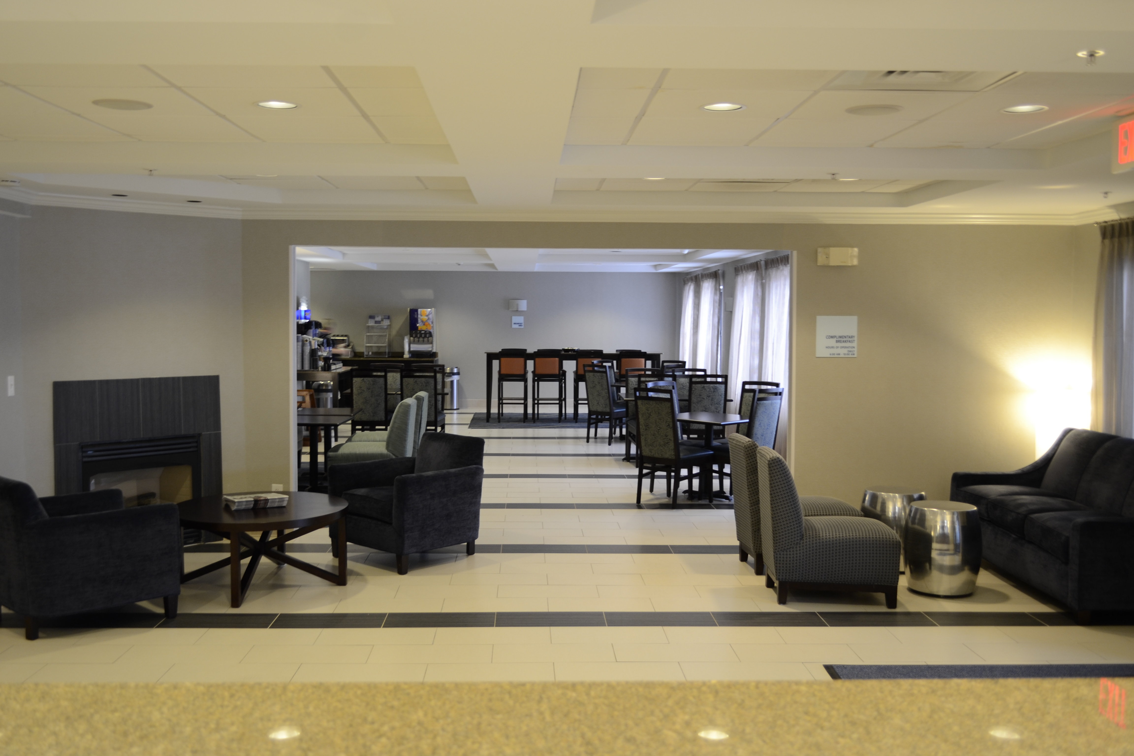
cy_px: 378
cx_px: 567
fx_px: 1039
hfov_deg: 57.2
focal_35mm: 33
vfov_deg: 40.0
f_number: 4
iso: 200
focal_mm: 22
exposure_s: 1/6
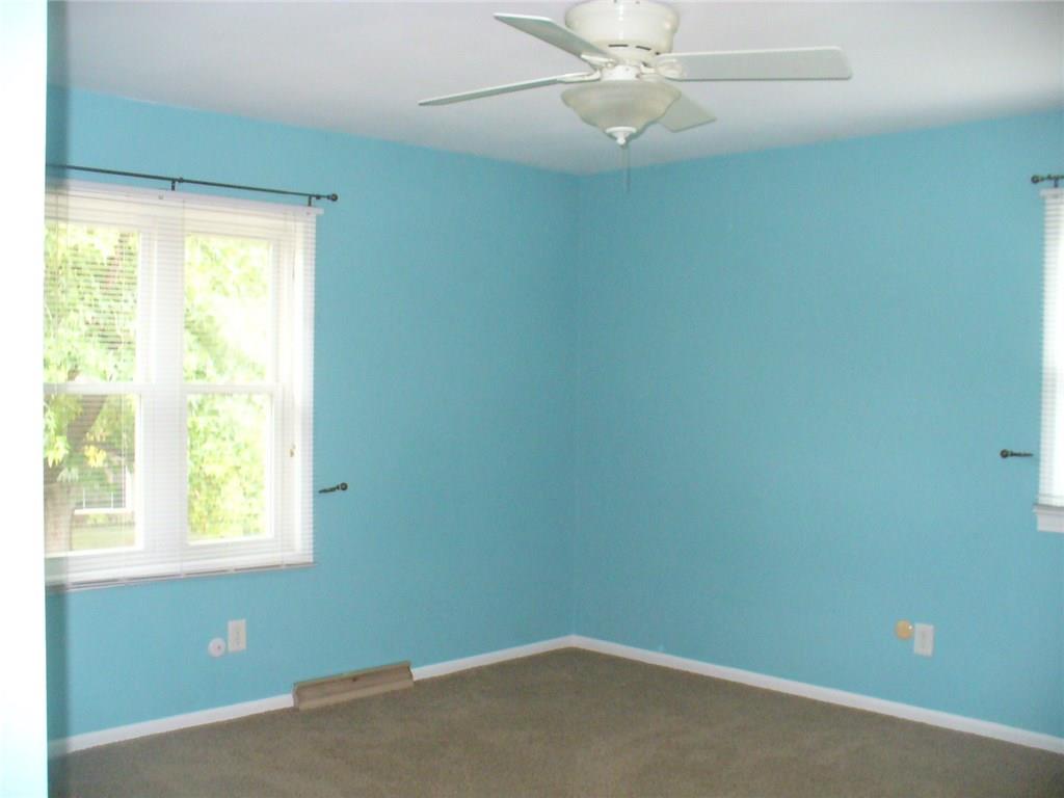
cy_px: 399
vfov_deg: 38.7
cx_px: 532
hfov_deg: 50.1
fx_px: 1137
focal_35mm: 37
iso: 400
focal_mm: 6.1
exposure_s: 1/60
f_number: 2.8
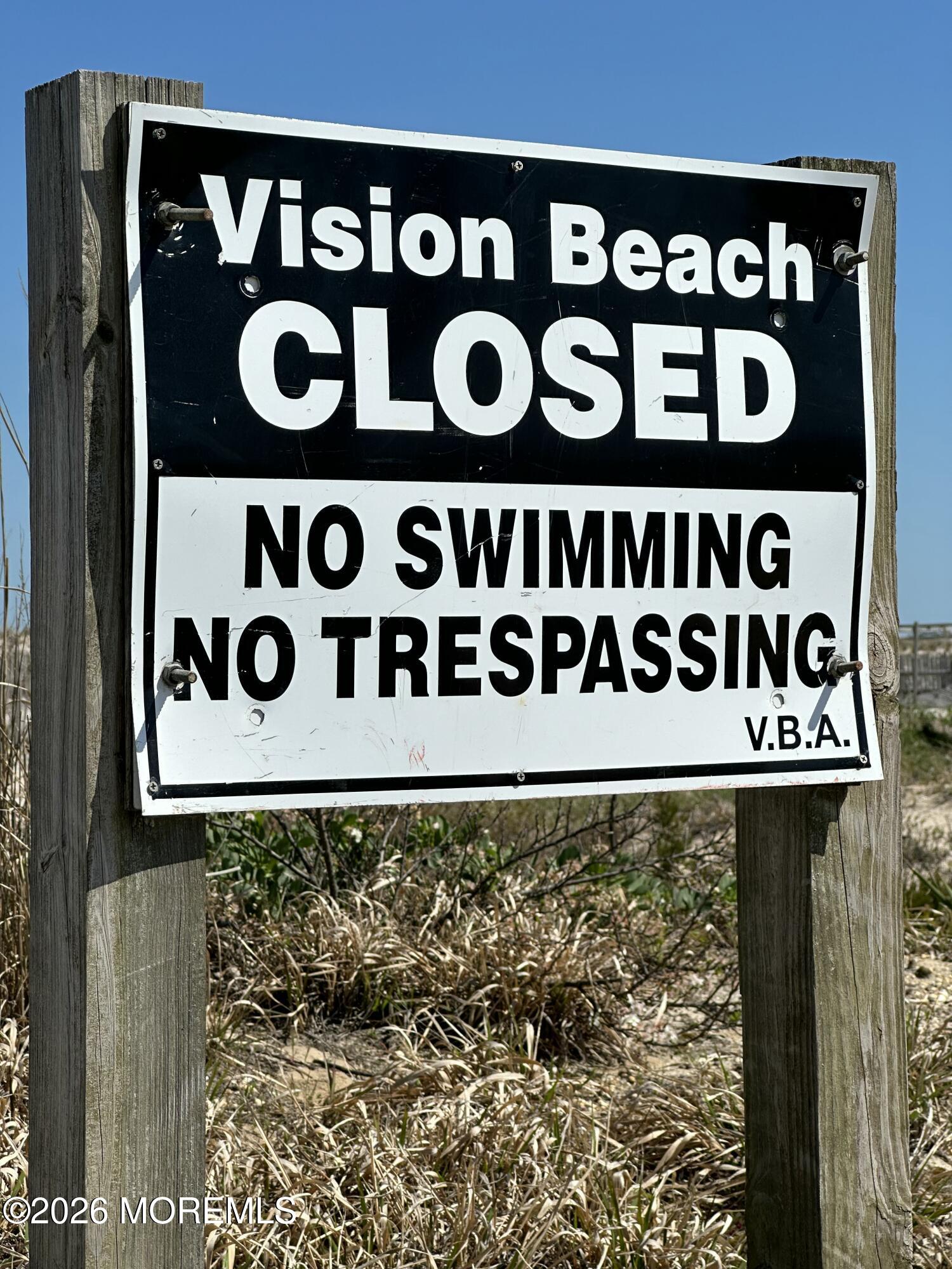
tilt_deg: +1.7
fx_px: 2824
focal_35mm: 77
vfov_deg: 25.3
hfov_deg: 19.1
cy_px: 634
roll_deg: -1.2
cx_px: 476
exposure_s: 1/1277
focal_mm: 9
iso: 32
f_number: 2.8
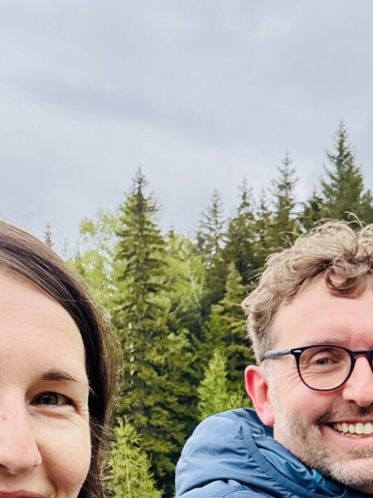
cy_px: 415
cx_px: 218
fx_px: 978
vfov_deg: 27.8
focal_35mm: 68
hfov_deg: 21.6
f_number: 1.9
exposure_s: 1/294
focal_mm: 2.69
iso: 25
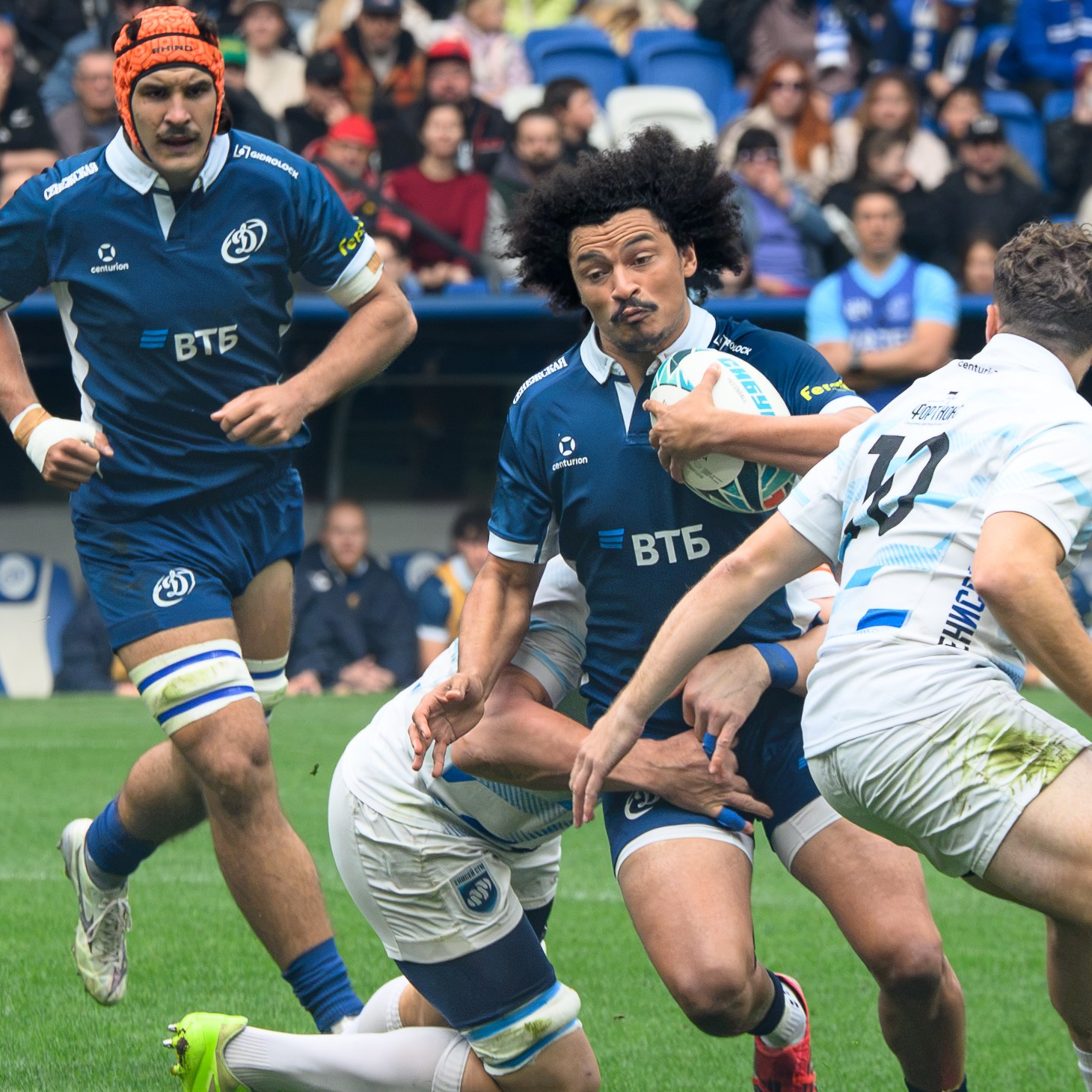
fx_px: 25126
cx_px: 569
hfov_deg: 2.5
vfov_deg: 2.5
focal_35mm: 704
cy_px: 465
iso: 1600
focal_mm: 200
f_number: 7.1
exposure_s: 1/1250
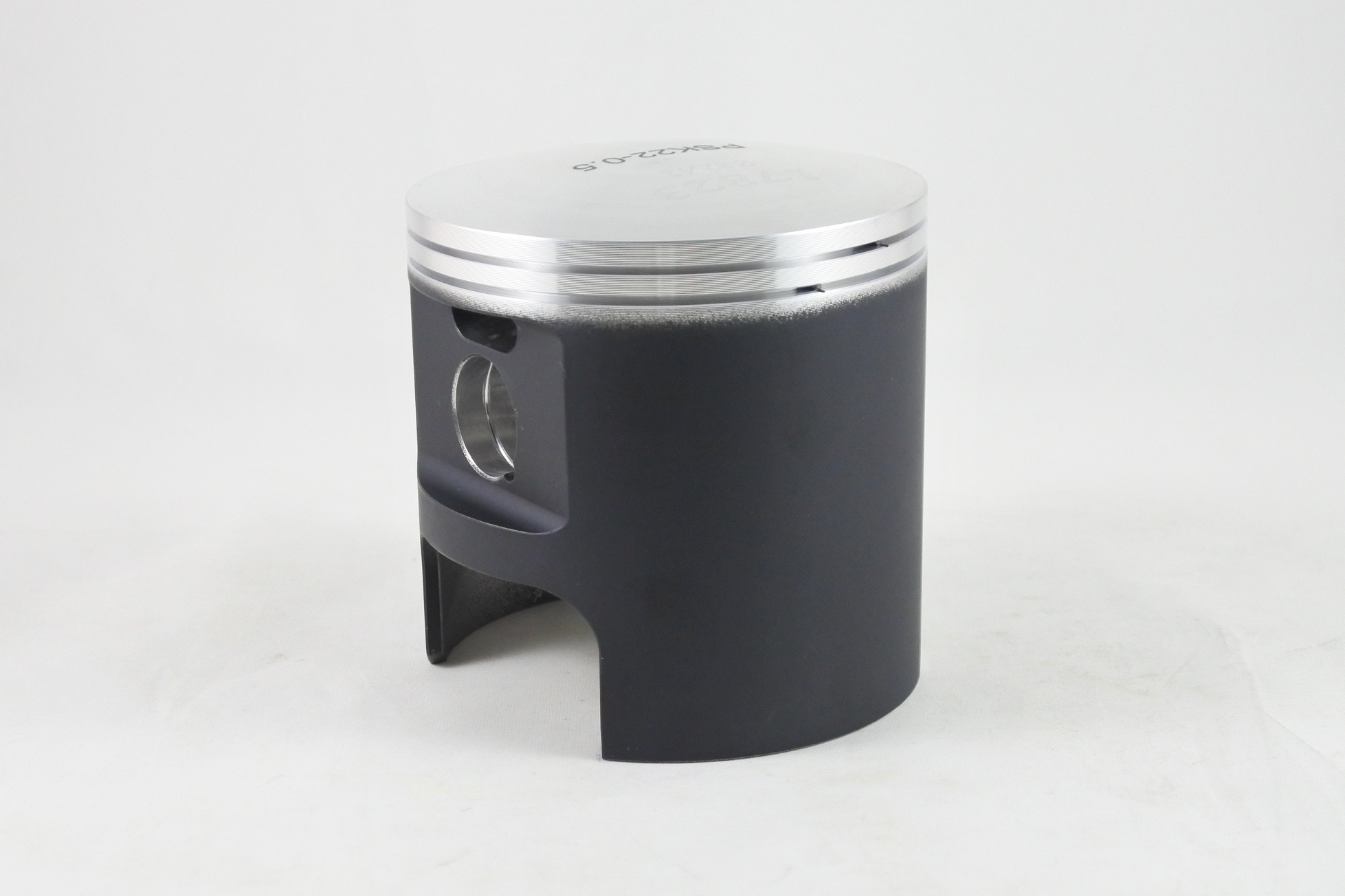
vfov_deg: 28.7
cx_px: 672
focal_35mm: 47
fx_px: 1756
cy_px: 448
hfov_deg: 41.9
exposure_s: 1/125
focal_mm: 17.6
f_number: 4.5
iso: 720
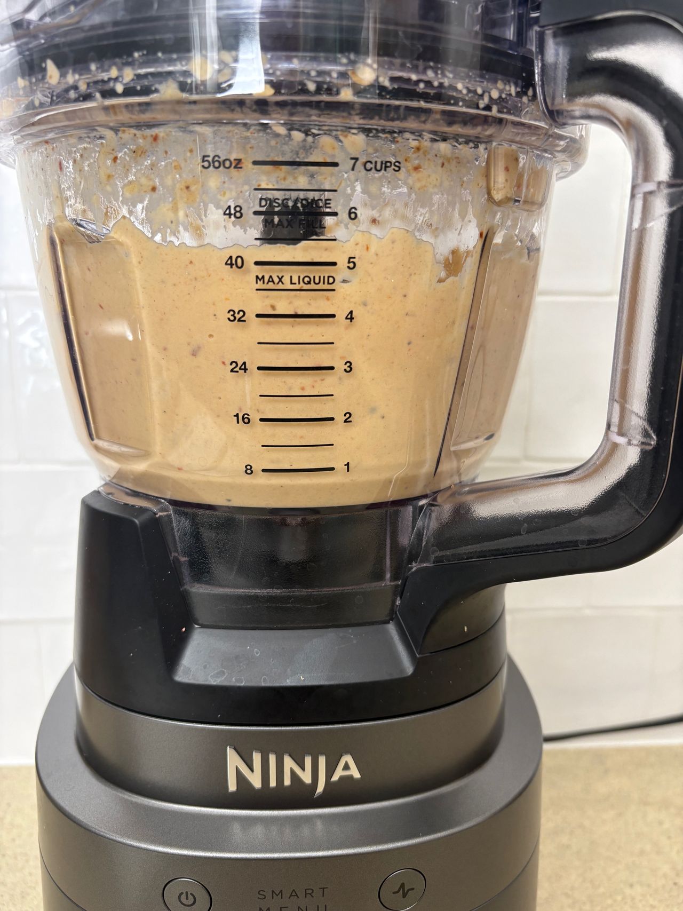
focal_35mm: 26
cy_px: 456
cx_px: 342
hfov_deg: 53.1
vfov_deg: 67.3
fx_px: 684
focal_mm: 5.96
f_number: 1.6
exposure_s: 1/100
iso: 100
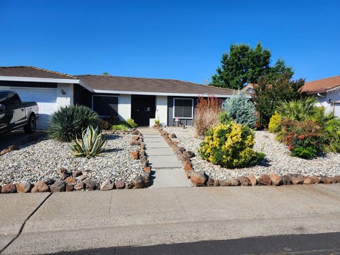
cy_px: 128
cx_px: 170
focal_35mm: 23
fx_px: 226
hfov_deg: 73.9
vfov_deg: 58.9
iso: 25
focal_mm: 5.54
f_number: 1.8
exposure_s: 1/1576
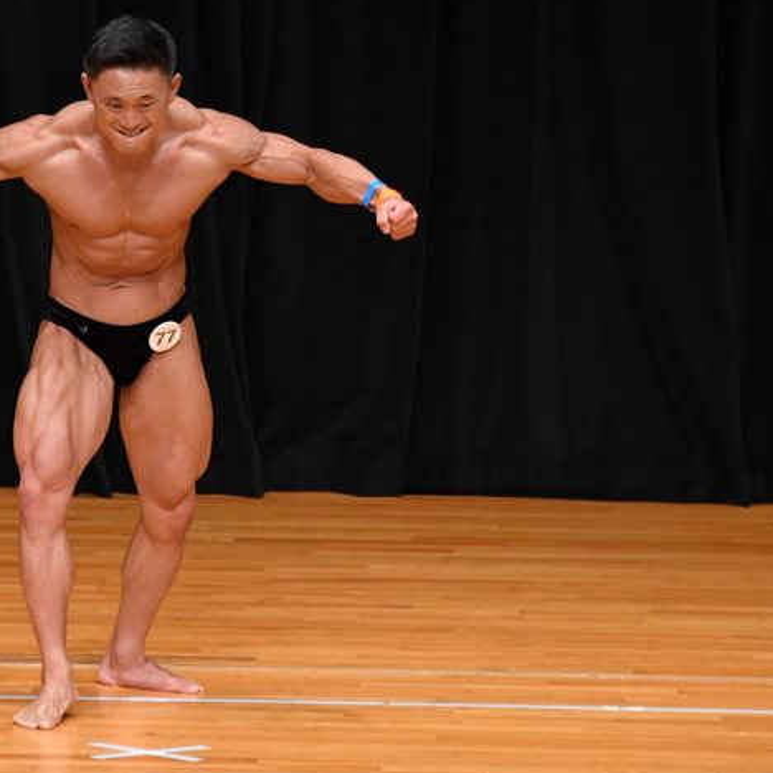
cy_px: 352
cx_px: 151
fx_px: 11192
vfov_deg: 4.0
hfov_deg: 4.0
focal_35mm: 443
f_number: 5.6
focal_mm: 210
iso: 3200
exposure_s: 1/400
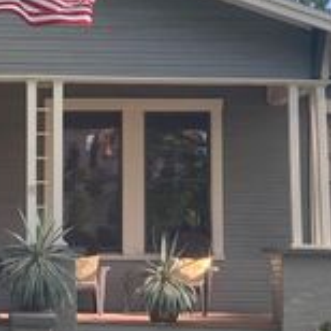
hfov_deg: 11.6
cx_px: -4
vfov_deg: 11.7
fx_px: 1612
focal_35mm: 149
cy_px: 78
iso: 16
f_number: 2.4
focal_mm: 6
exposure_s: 1/122
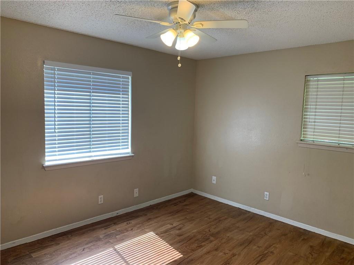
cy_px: 132
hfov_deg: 67.3
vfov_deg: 53.1
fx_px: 266
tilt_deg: -3.9
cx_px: 177
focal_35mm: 26
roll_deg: -2.3
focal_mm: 4.25
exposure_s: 1/120
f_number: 1.8
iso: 80
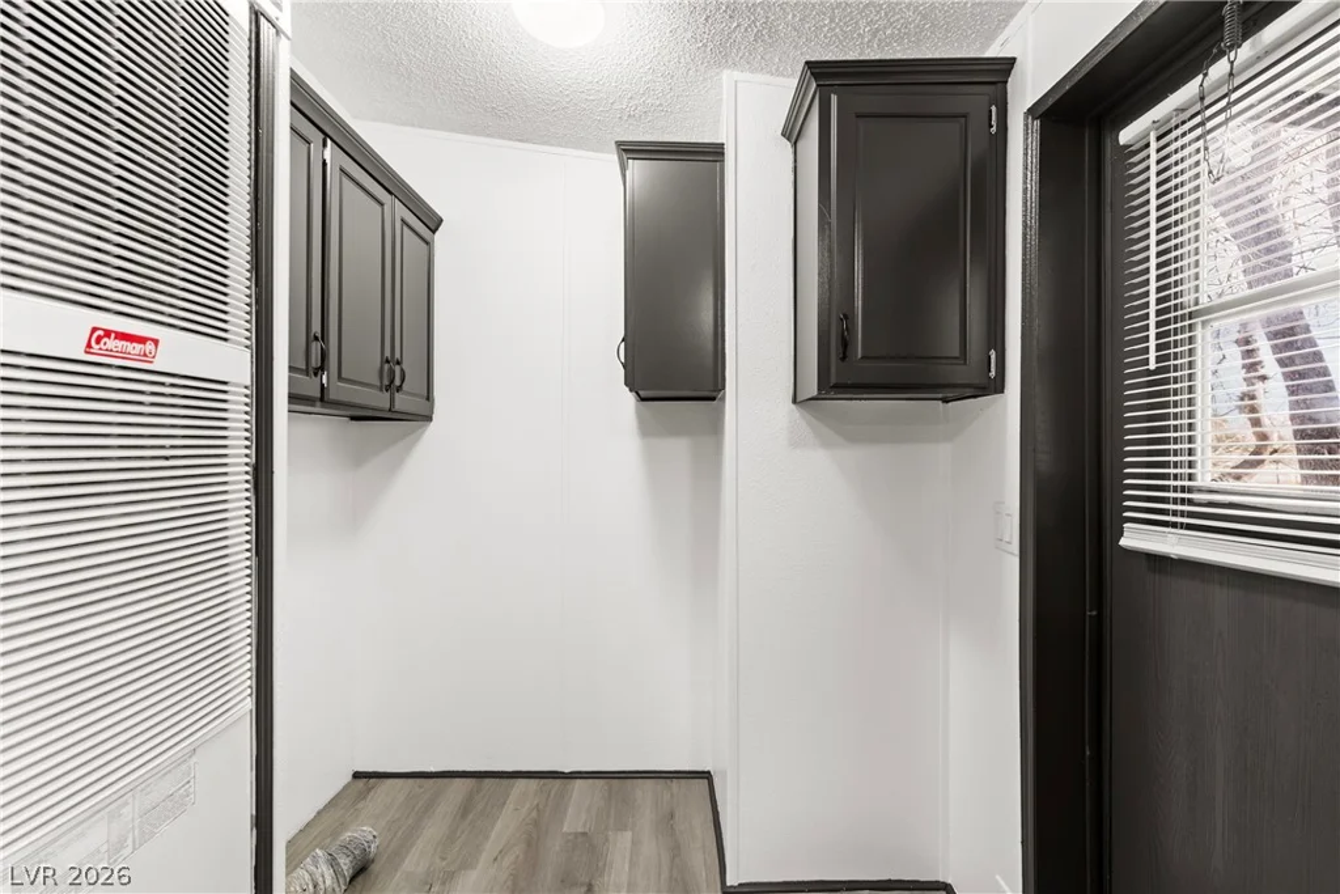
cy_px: 447
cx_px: 670
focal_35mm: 17
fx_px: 633
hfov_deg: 93.3
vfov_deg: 70.5
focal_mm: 17
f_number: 7.1
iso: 500
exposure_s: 1/13
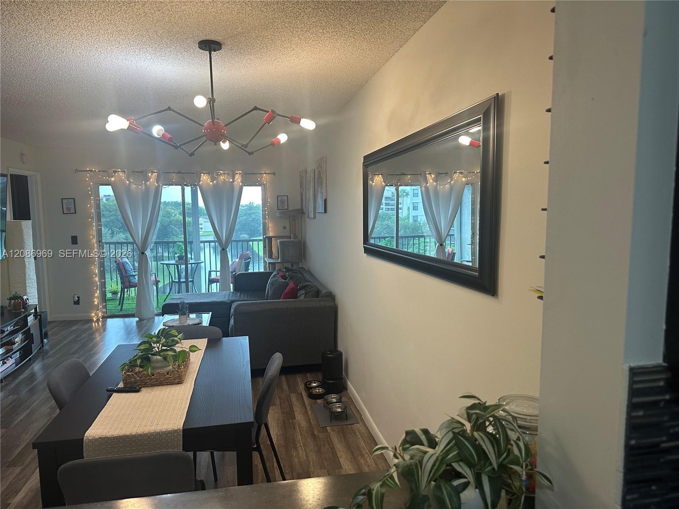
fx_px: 471
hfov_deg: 71.6
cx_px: 340
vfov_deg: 56.8
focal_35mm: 24
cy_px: 254
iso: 200
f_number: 1.78
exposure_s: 1/120
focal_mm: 6.86
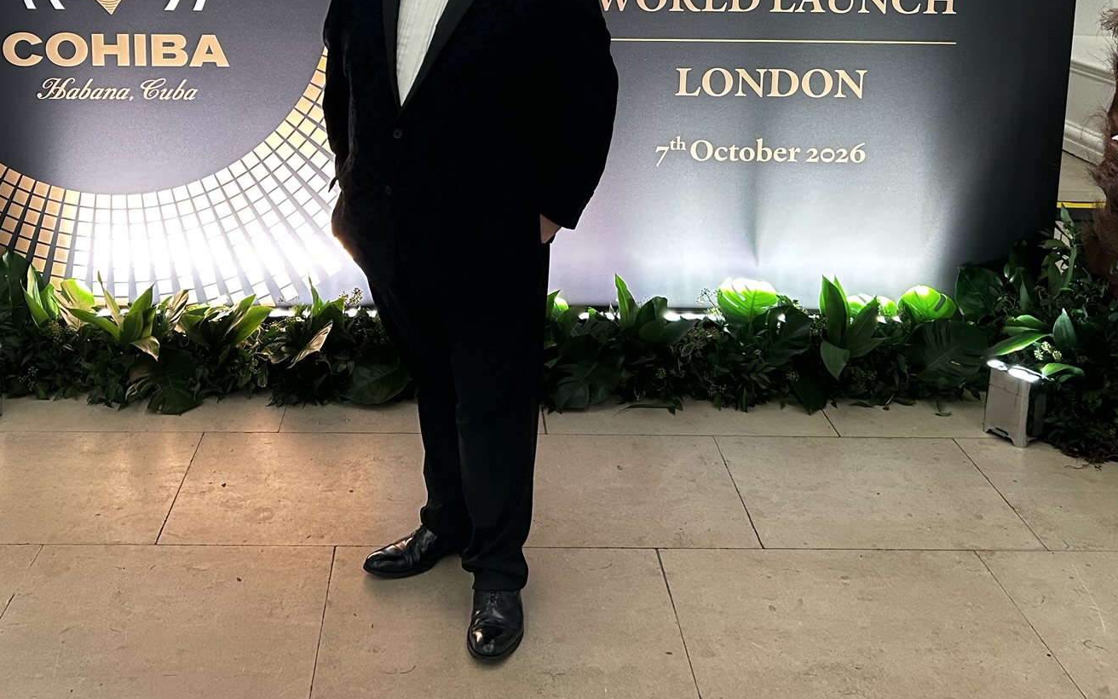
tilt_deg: -10.2
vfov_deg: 29.3
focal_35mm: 42
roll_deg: -1.8
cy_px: 75
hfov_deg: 47.1
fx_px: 1280
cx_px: 482
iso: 250
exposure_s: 1/59
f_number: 1.5
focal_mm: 5.7
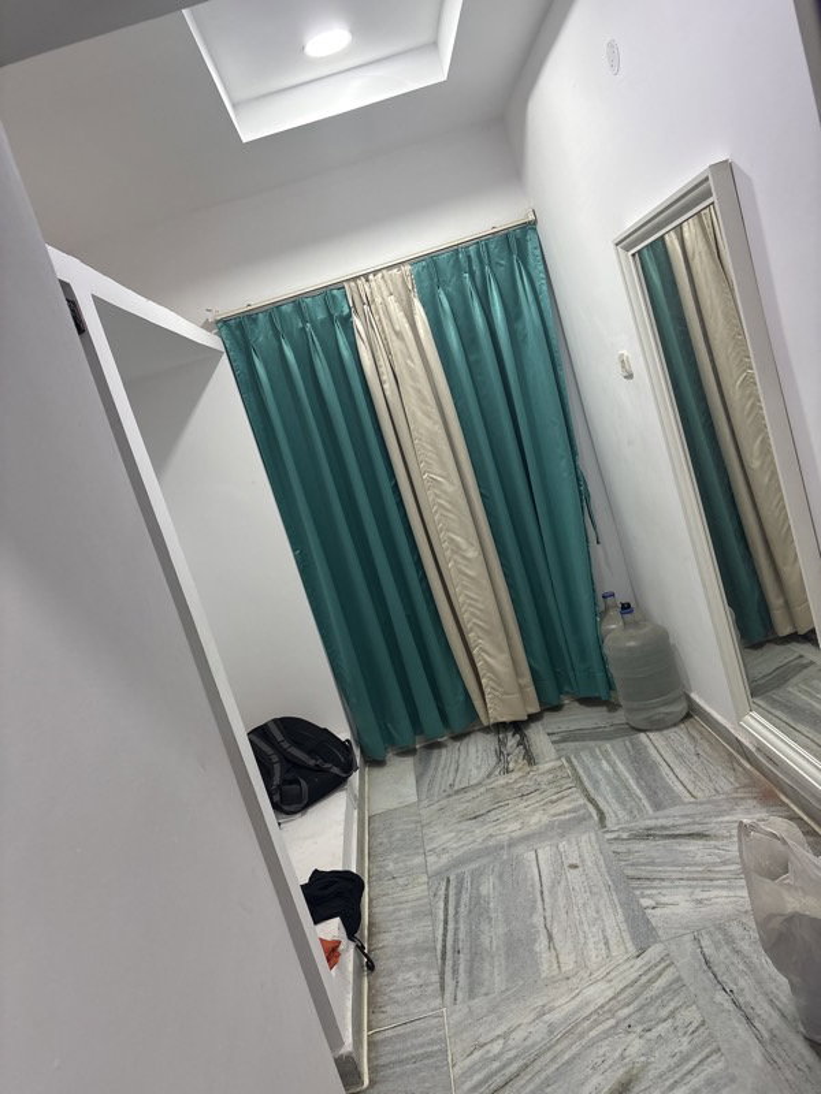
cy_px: 547
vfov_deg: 67.3
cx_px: 410
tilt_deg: -8.5
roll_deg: +17.4
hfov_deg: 53.1
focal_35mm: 26
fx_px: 822
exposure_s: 1/100
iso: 125
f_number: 1.6
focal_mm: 5.96
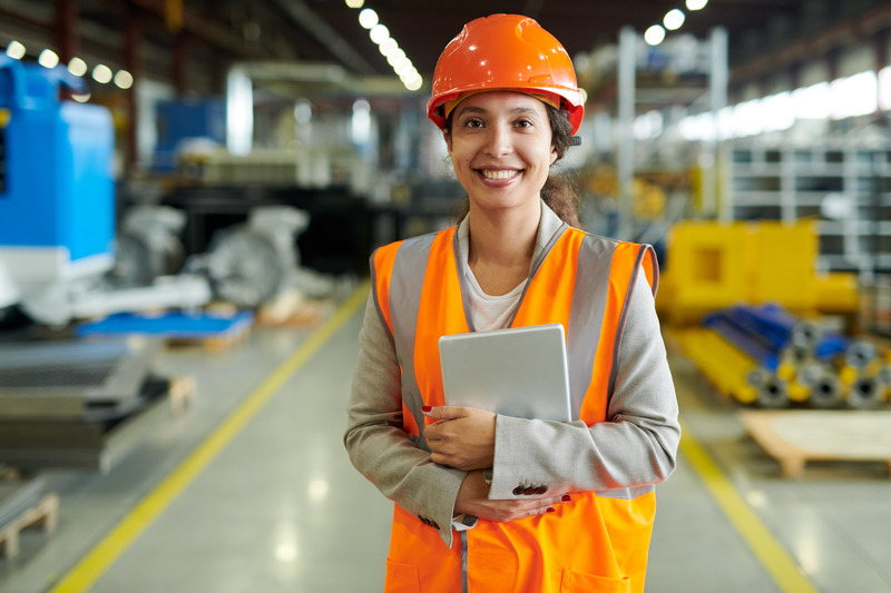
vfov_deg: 27.0
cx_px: 446
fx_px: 1237
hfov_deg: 39.6
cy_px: 296
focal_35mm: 50
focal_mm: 50
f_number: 2.2
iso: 800
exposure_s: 1/200
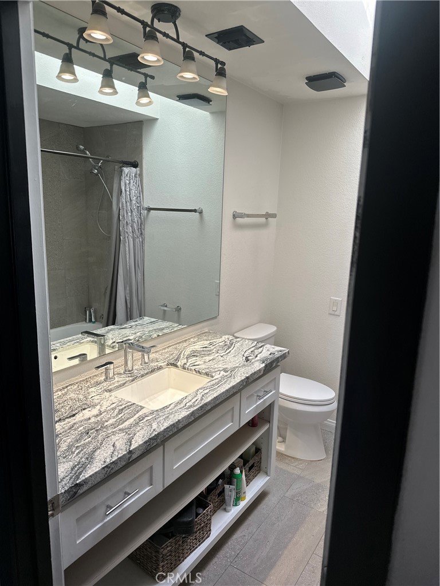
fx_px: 407
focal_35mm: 24
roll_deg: -2.0
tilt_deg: -12.8
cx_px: 220
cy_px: 293
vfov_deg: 71.6
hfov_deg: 56.8
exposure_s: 1/120
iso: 80
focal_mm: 6.86
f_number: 1.78
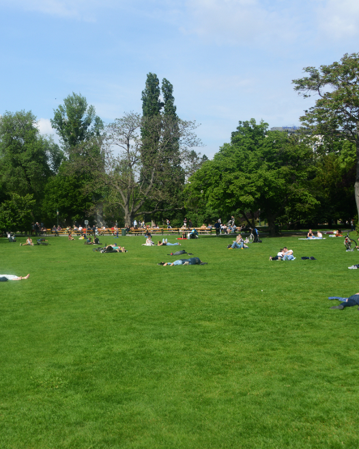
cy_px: 225
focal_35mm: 40
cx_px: 102
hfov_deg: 36.7
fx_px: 531
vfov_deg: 45.8
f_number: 6.3
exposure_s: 1/800
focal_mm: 28
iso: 250
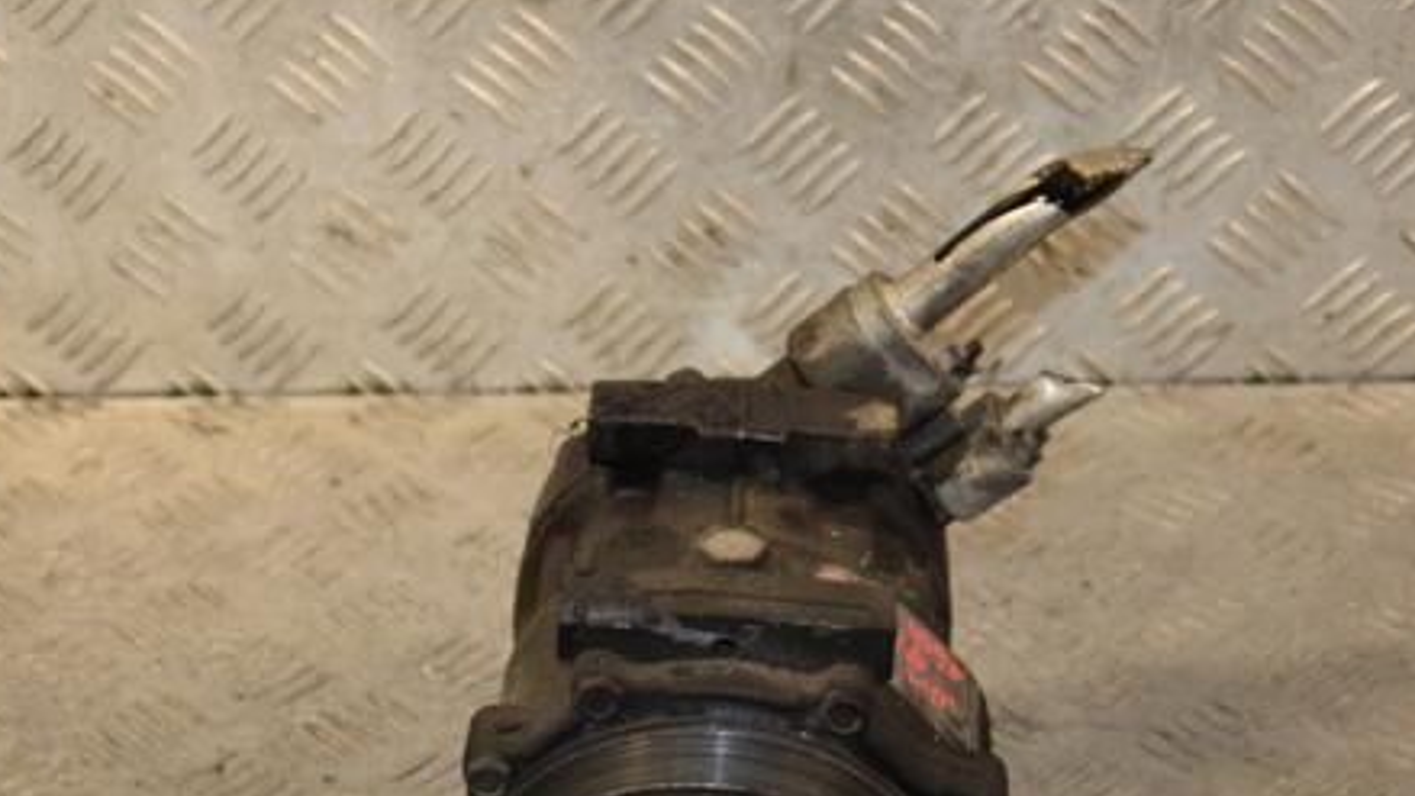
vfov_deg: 12.5
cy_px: 603
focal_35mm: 97
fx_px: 3629
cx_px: 561
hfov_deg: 22.0
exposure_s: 1/200
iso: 800
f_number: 5
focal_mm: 45
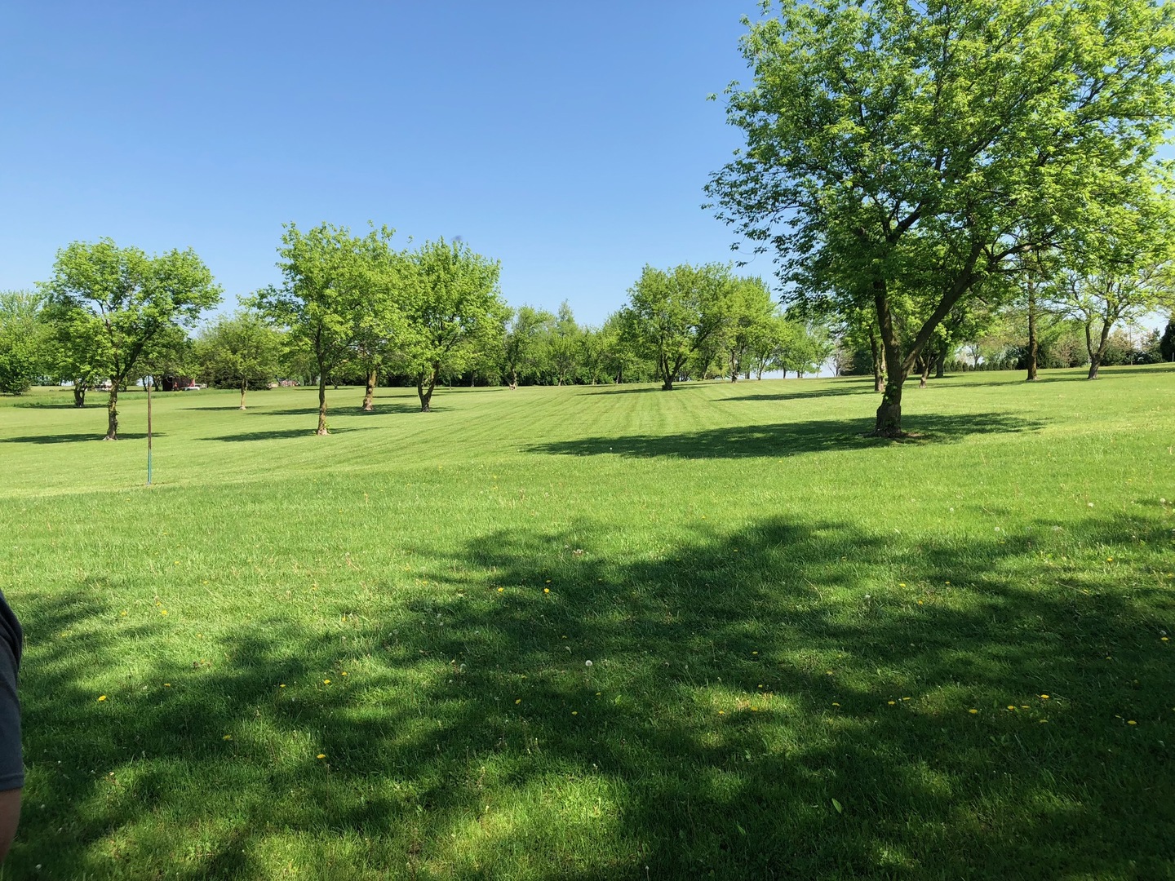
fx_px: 984
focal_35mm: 29
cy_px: 440
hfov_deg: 61.7
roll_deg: -1.2
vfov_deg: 48.2
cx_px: 588
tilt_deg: -2.9
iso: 20
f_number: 1.8
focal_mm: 3.99
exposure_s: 1/1279
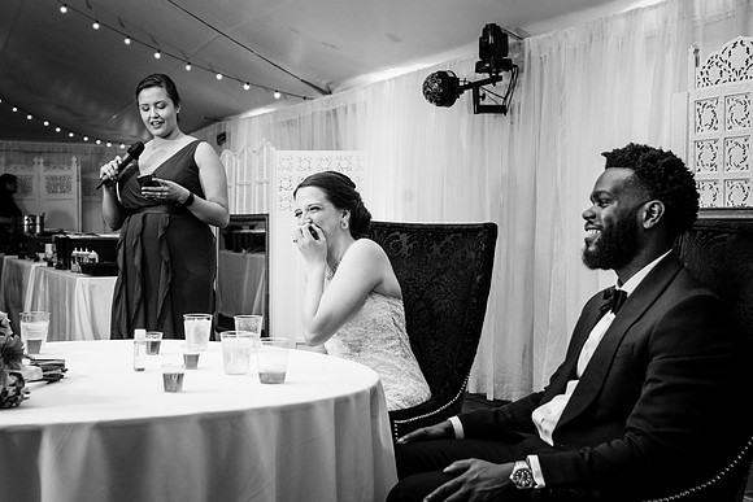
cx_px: 376
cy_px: 227
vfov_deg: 26.1
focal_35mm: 52
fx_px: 1083
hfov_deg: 38.3
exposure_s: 1/100
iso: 2000
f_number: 5.6
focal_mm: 46
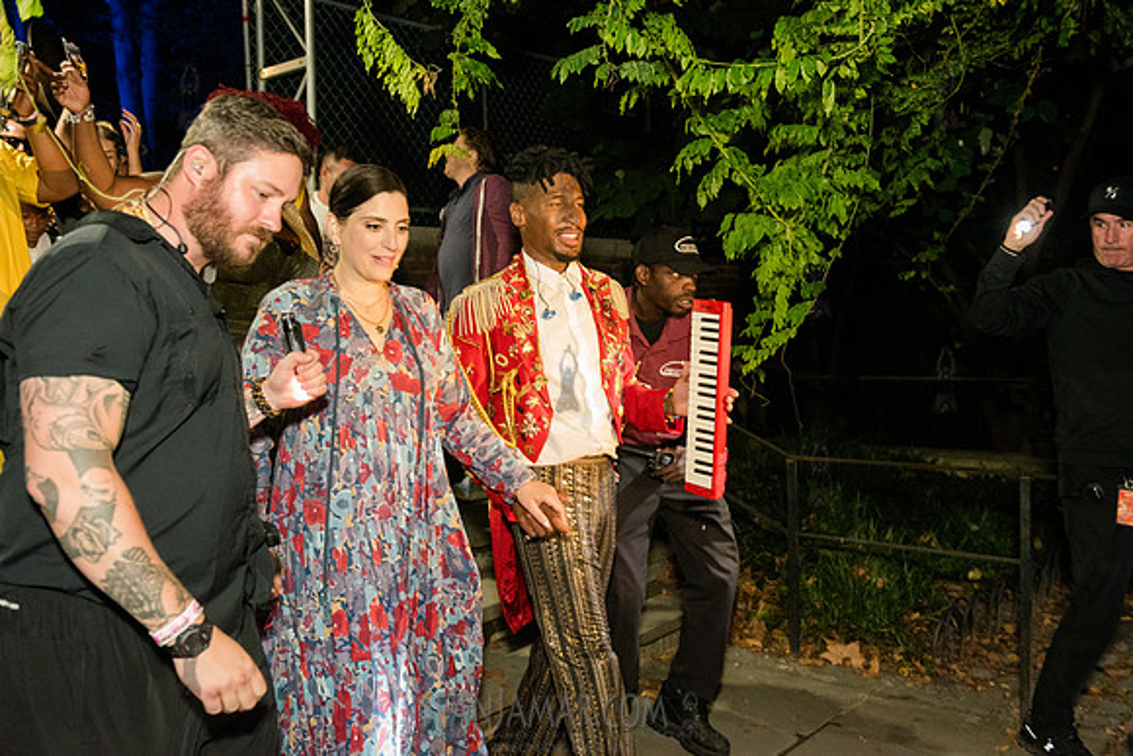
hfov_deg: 58.7
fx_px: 1007
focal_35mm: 32
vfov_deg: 41.1
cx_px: 566
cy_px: 378
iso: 6400
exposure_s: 1/200
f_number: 3.2
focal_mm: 32
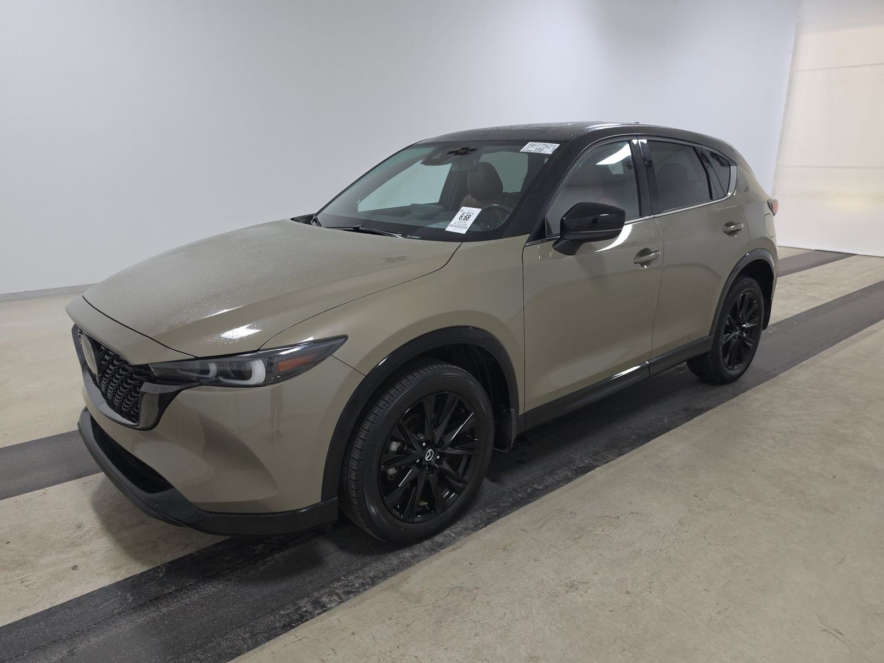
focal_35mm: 23
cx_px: 442
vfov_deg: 58.9
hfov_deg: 73.9
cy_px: 332
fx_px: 587
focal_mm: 6.5
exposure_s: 1/50
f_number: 1.4
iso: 172
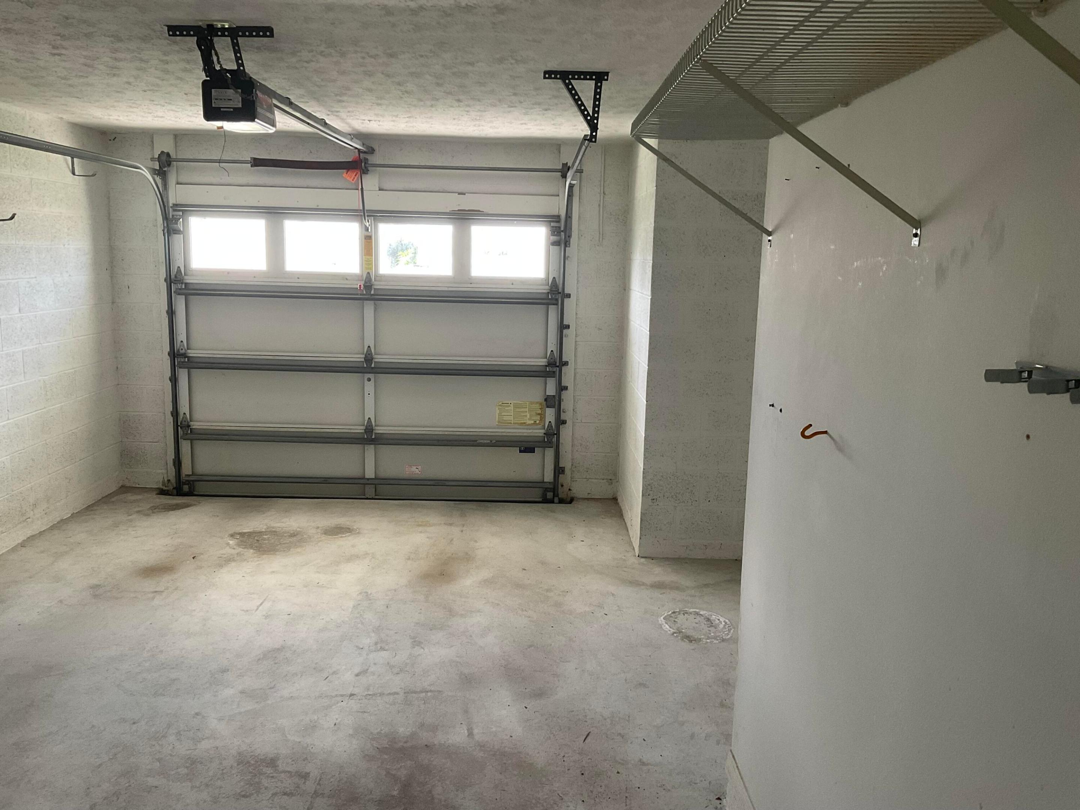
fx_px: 905
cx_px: 540
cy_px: 405
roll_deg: -1.7
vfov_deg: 48.2
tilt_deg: -9.7
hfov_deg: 61.7
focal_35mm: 29
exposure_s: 1/117
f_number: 1.8
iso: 64
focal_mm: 3
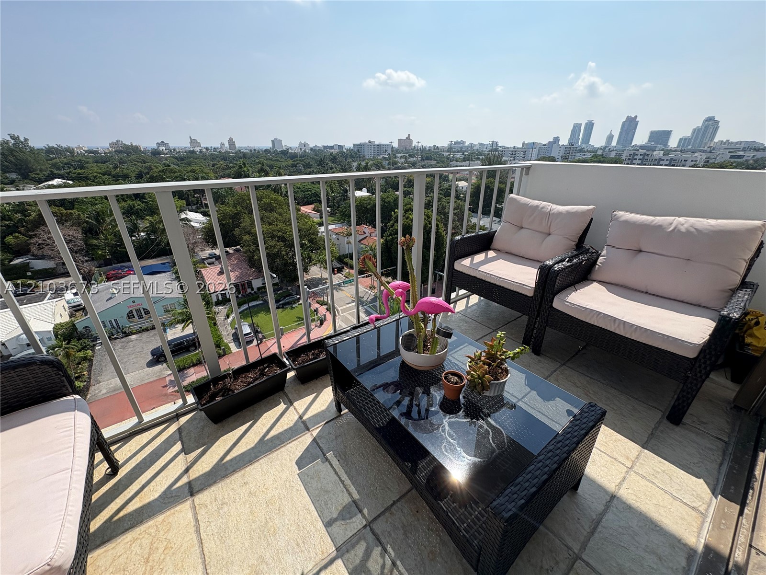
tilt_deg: -24.1
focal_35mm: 14
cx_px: 383
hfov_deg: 102.1
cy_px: 288
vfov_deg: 85.7
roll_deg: +1.0
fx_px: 310
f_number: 2.2
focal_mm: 2.22
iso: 50
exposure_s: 1/1420
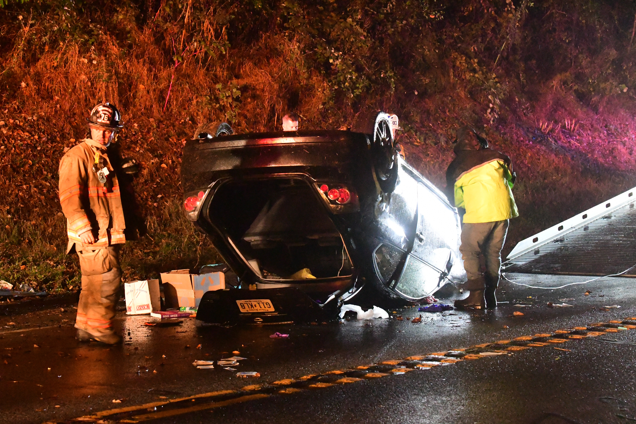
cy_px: 212
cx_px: 318
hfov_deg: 19.5
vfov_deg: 13.0
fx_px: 1855
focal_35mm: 105
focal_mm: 70
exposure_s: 1/125
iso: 20000
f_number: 5.6
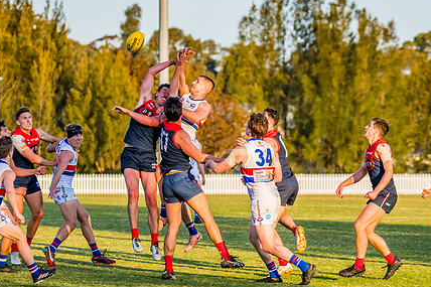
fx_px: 2956
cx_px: 204
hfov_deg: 8.3
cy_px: 166
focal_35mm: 247
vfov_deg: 5.6
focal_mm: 170
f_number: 5.6
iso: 800
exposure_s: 1/1600
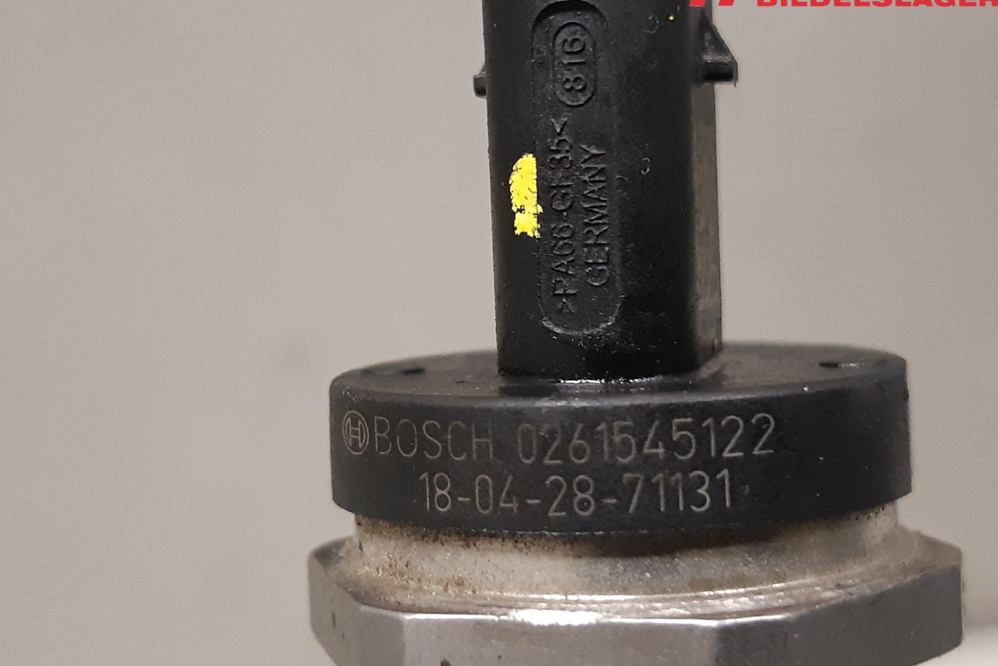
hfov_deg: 65.5
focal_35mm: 28
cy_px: 309
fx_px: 776
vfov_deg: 46.4
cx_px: 482
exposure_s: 1/50
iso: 250
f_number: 1.7
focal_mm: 3.93
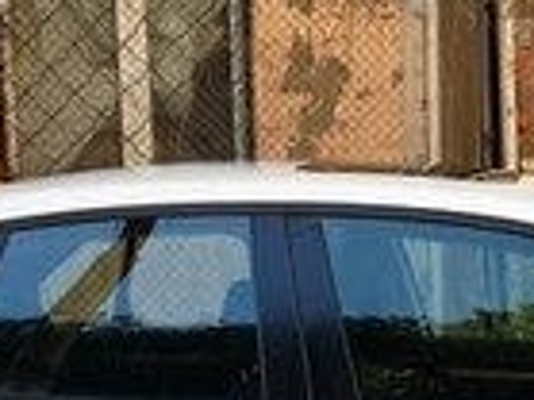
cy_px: 490
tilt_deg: -8.6
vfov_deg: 10.5
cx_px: 446
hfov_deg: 14.2
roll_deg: +1.2
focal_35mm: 138
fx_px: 2127
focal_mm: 4.15
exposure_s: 1/170
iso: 25
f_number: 2.2
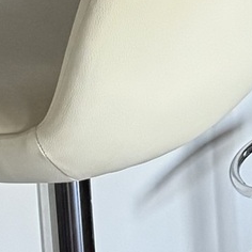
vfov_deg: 7.9
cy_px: -338
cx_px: 727
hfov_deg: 7.5
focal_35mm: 207
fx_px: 1705
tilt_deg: -5.8
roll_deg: -0.3
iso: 320
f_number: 1.78
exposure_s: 1/60
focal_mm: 6.76
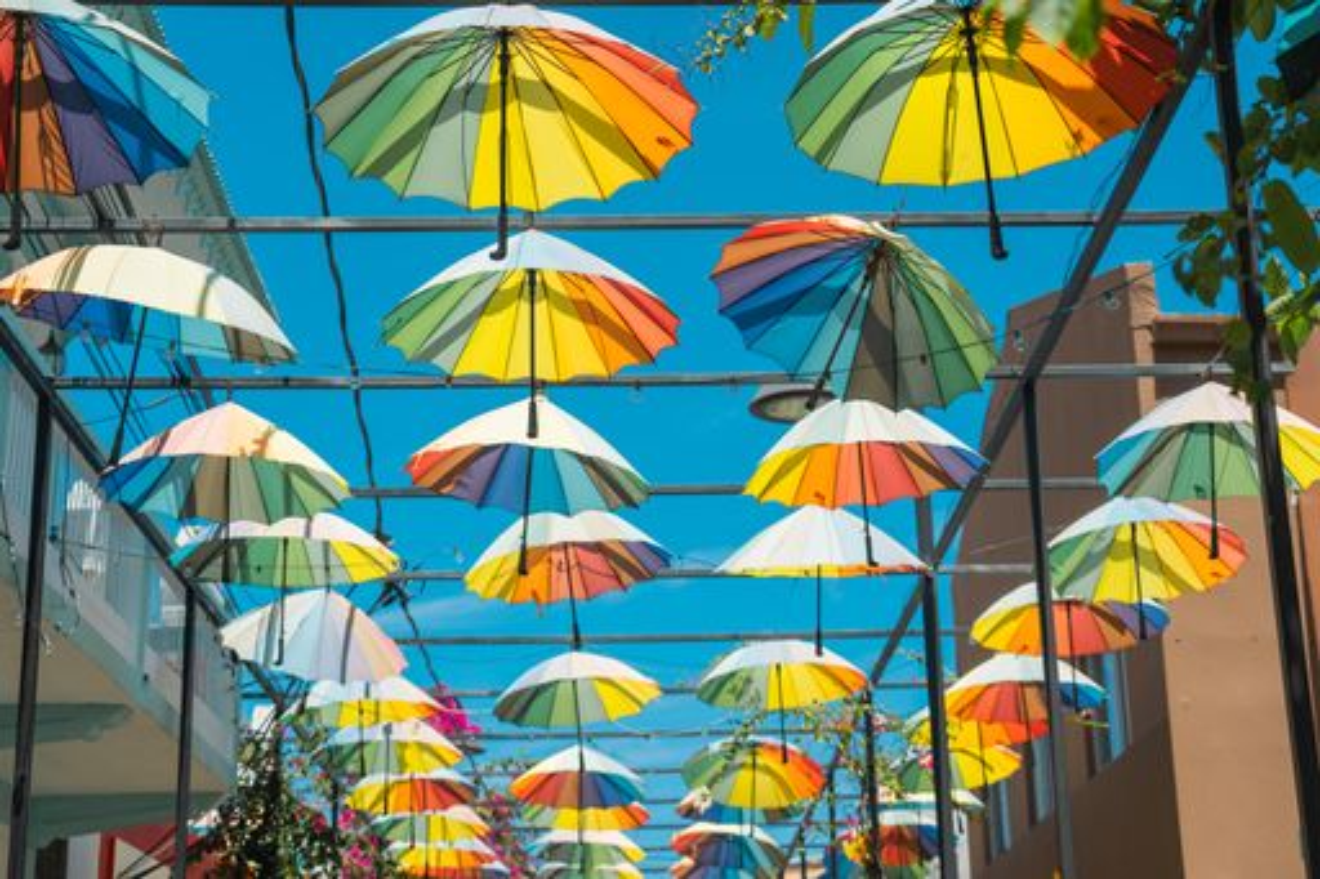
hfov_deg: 35.1
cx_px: 660
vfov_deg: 23.8
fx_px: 2089
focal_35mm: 57
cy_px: 440
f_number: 4
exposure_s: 1/320
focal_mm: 57
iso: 100
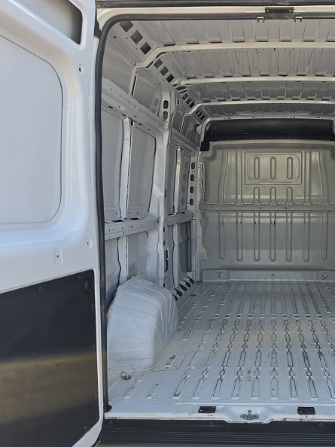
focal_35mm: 31
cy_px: 224
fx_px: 400
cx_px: 265
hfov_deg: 43.4
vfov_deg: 58.4
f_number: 1.4
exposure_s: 1/359
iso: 20
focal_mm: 6.5
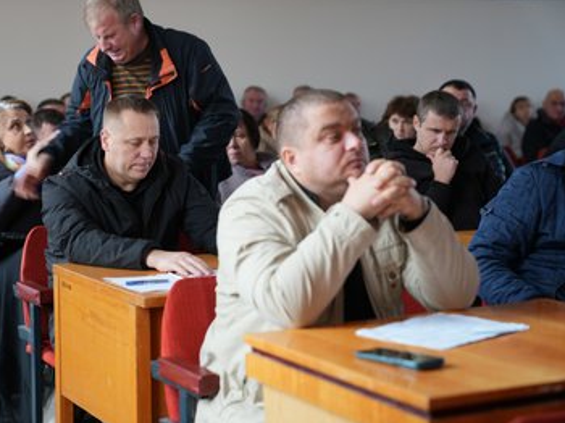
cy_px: 212
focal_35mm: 77
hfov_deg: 25.3
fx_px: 1256
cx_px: 245
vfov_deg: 19.1
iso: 100
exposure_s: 1/50
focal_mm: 70
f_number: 2.8
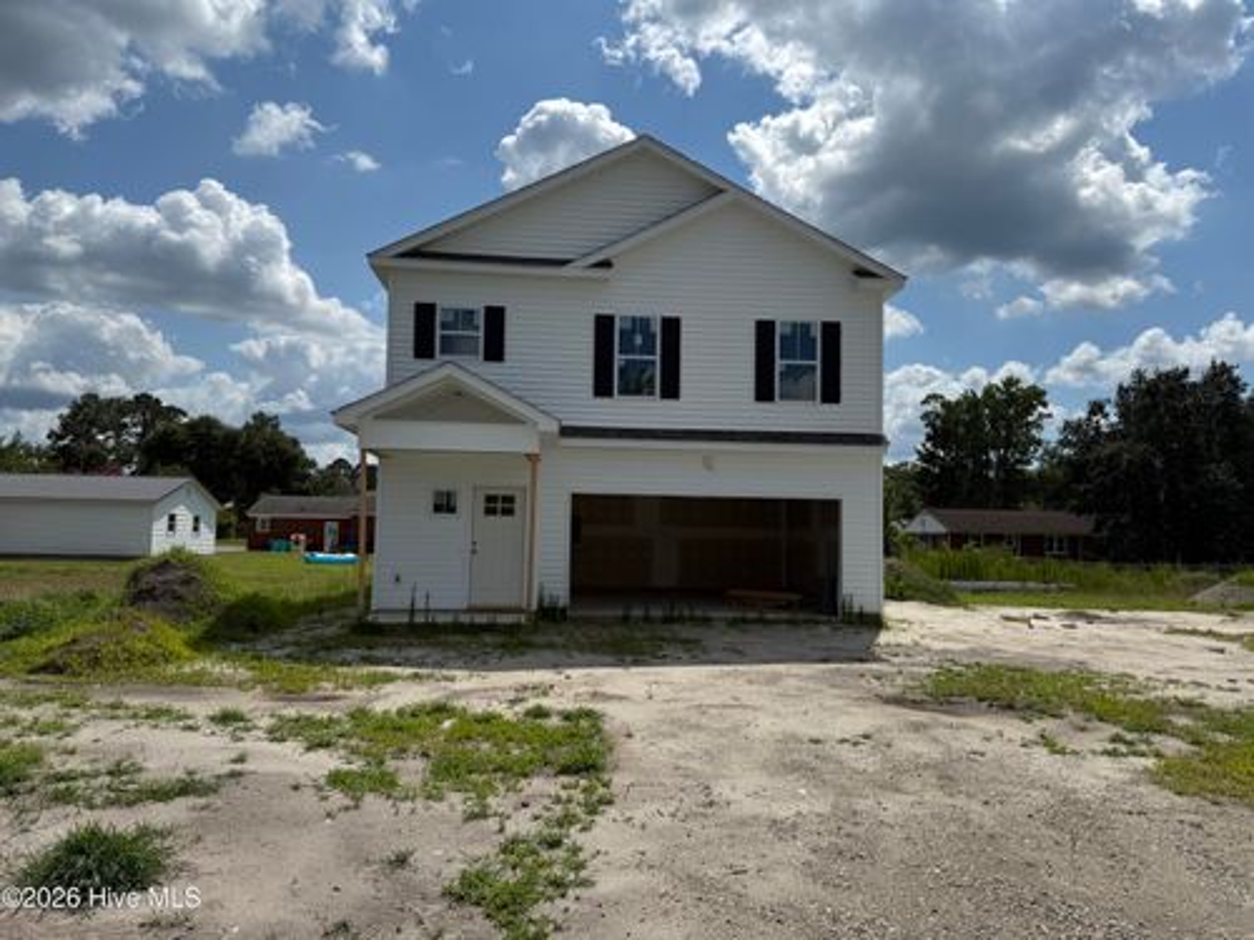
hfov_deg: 71.6
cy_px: 470
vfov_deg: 56.8
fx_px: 869
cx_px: 627
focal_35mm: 24
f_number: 1.78
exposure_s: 1/10309
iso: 80
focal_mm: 6.76
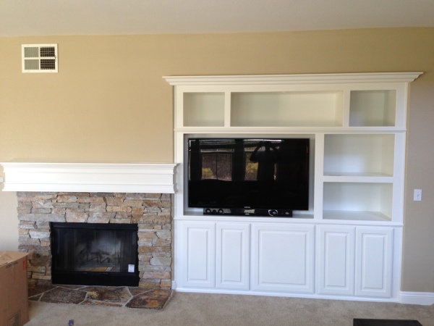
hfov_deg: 55.4
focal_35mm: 33
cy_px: 163
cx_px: 217
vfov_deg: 42.9
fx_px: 414
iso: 64
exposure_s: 1/20
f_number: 2.4
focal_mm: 4.13
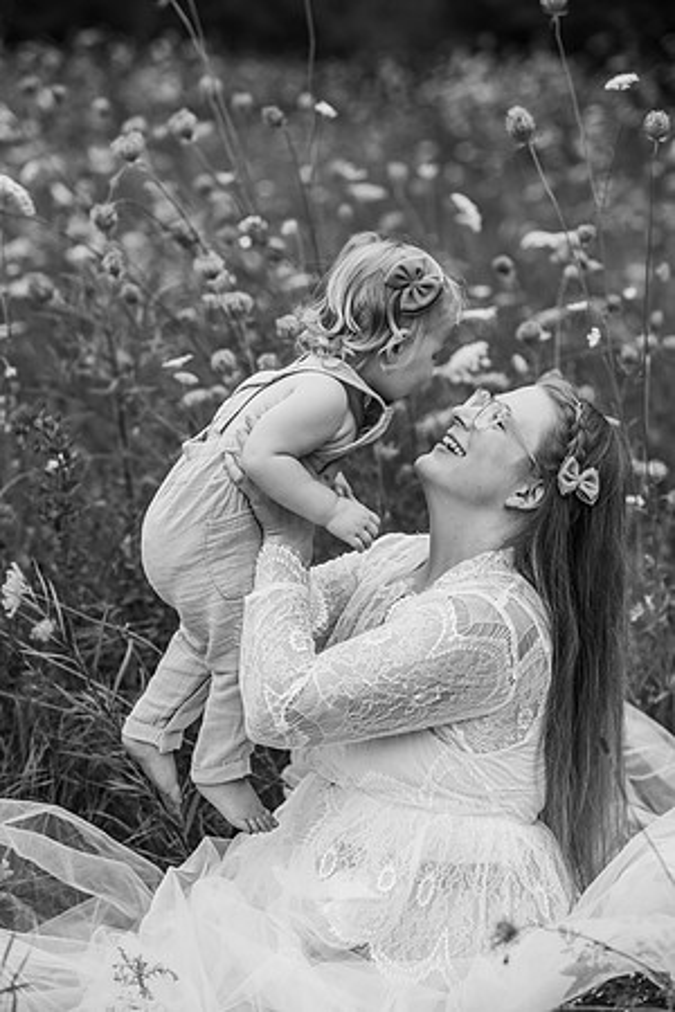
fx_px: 2390
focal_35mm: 85
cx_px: 338
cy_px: 506
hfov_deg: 16.1
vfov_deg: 23.9
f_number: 2.8
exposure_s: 1/1600
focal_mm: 85
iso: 320
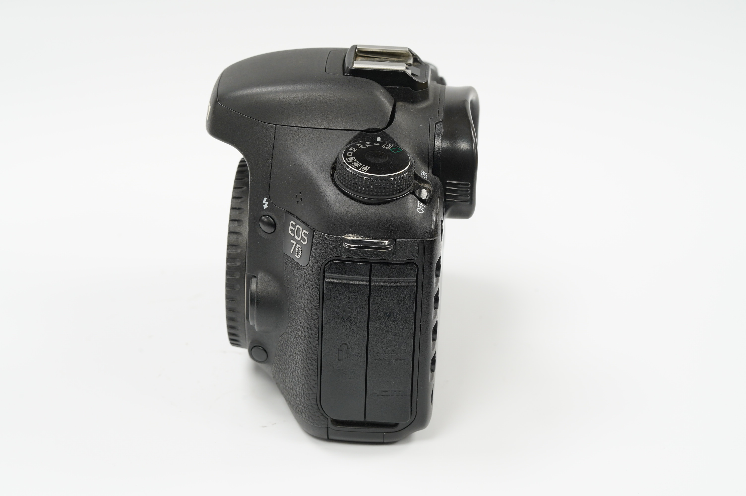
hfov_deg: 22.6
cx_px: 373
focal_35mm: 90
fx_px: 1863
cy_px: 248
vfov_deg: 15.2
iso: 1000
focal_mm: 90
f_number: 11
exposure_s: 1/10
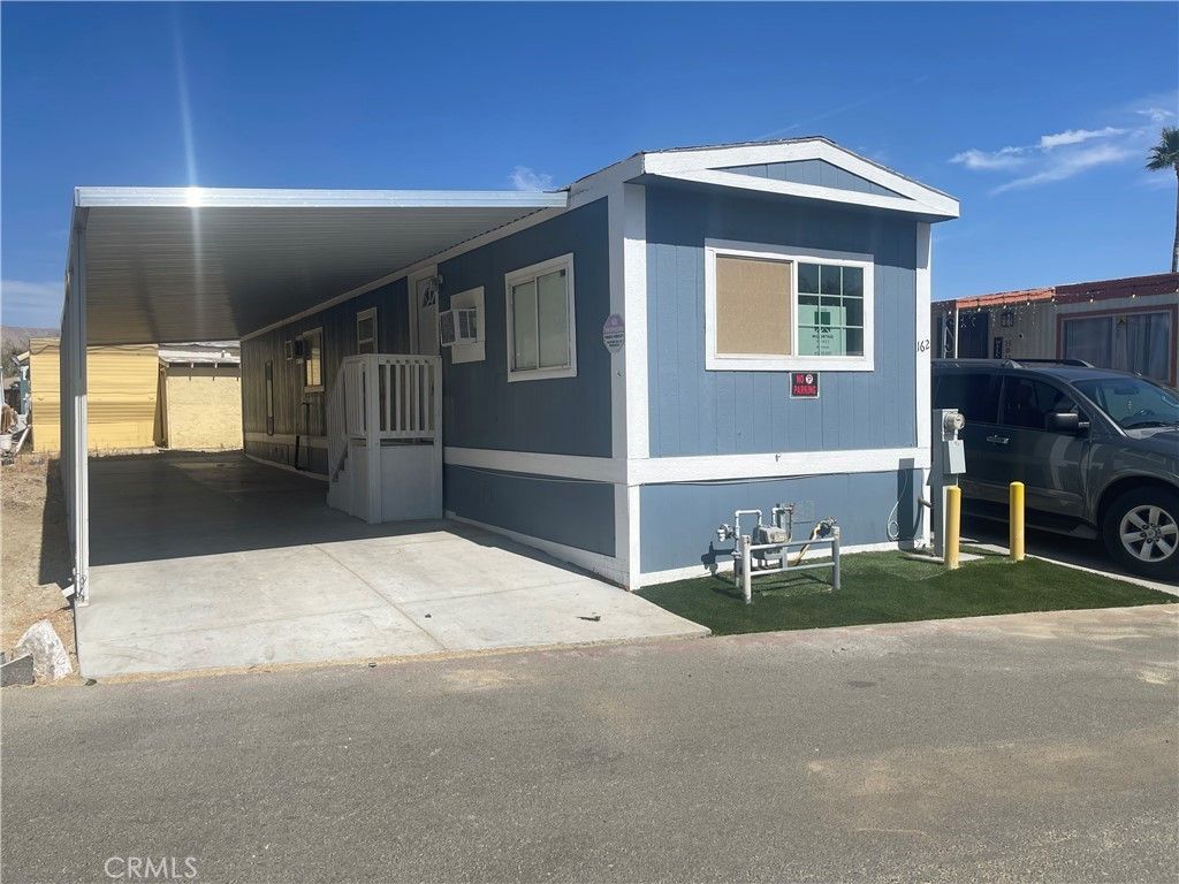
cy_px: 442
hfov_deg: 69.4
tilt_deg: -3.0
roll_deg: +0.8
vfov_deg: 54.9
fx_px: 851
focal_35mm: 25
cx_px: 590
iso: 32
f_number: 1.6
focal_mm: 5.1
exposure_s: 1/6250
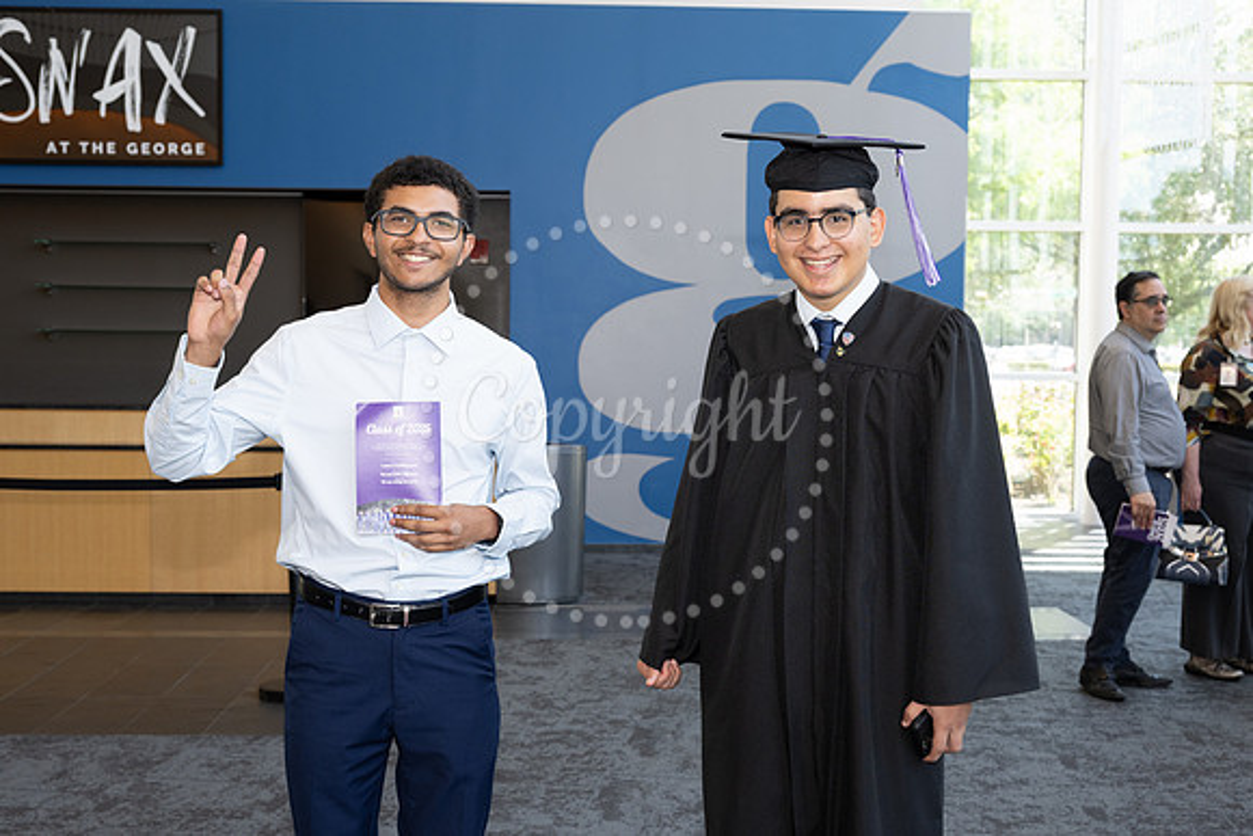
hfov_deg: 45.4
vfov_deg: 31.2
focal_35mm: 43
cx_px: 626
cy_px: 418
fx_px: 1497
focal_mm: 43
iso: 800
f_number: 5.6
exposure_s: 1/200
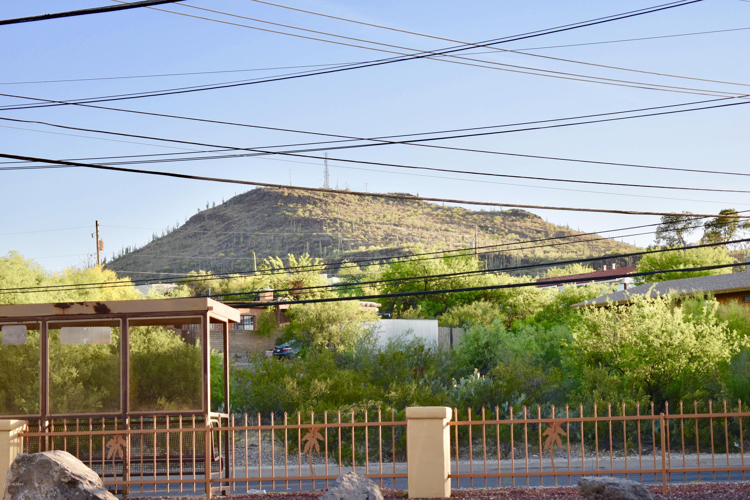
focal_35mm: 82
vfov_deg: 16.6
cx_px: 375
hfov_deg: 24.6
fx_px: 1719
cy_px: 250
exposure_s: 1/250
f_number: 5.6
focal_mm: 55
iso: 200
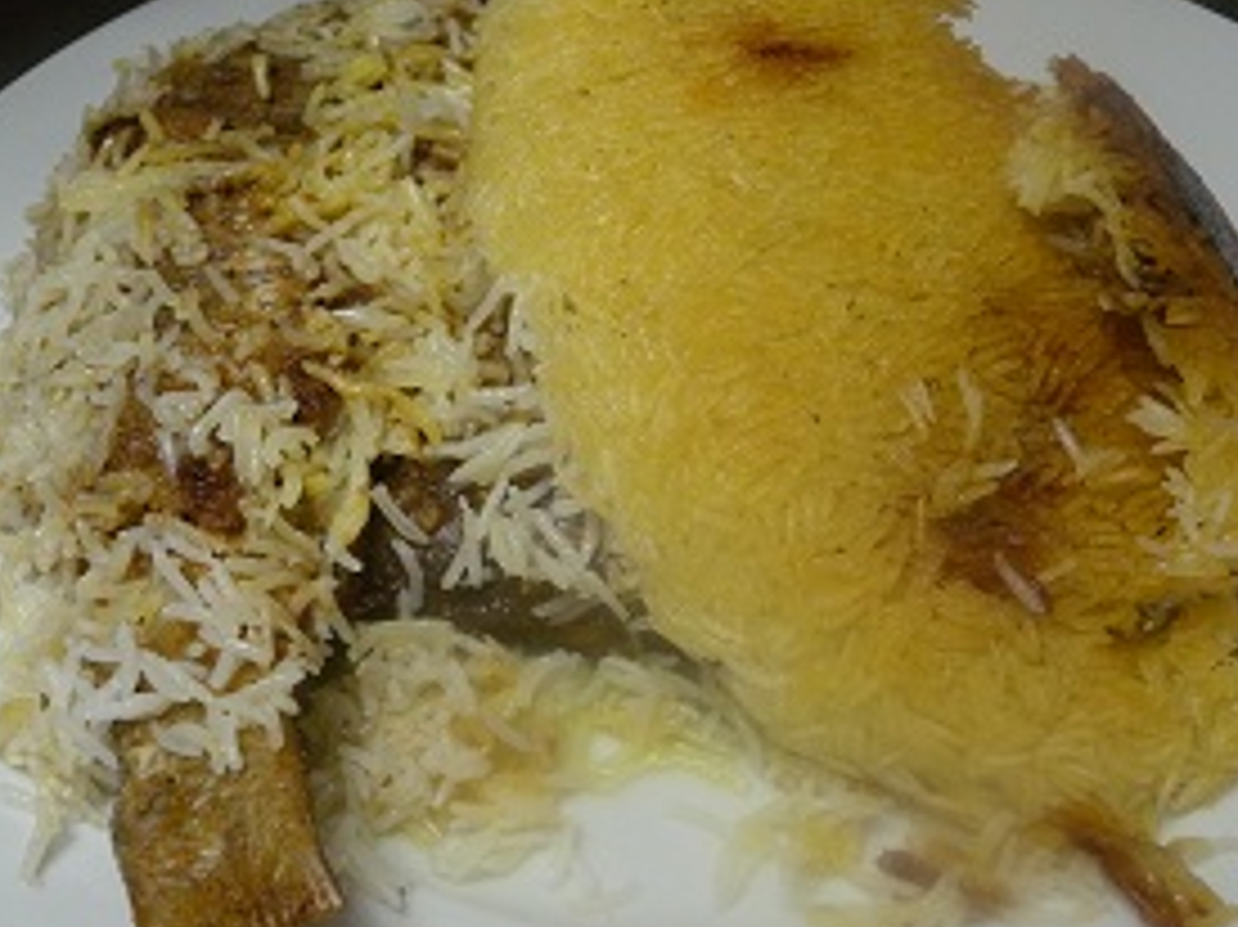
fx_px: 1537
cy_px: 414
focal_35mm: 43
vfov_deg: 33.5
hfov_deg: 43.8
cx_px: 583
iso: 302
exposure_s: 1/73
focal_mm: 6.7
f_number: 2.8
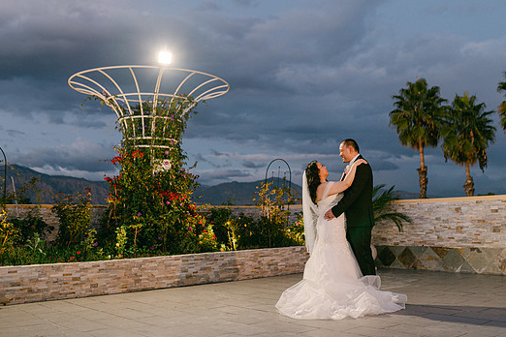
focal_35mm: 40
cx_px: 261
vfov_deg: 33.4
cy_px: 148
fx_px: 562
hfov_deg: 48.5
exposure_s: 1/125
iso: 250
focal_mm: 35
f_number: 2
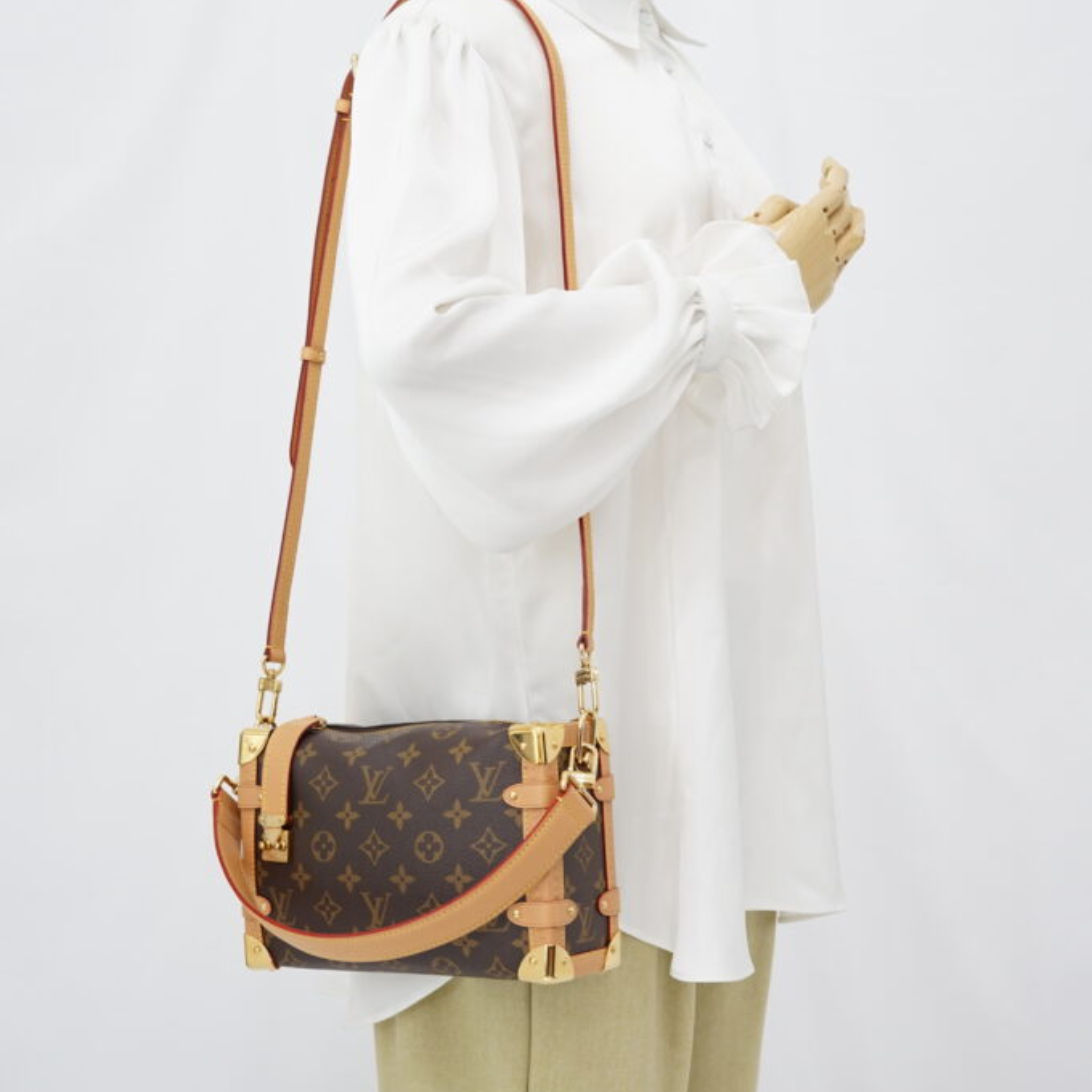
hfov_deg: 26.9
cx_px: 547
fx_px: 2284
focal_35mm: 64
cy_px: 512
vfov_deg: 26.9
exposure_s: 1/8
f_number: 6.3
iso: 640
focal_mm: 50
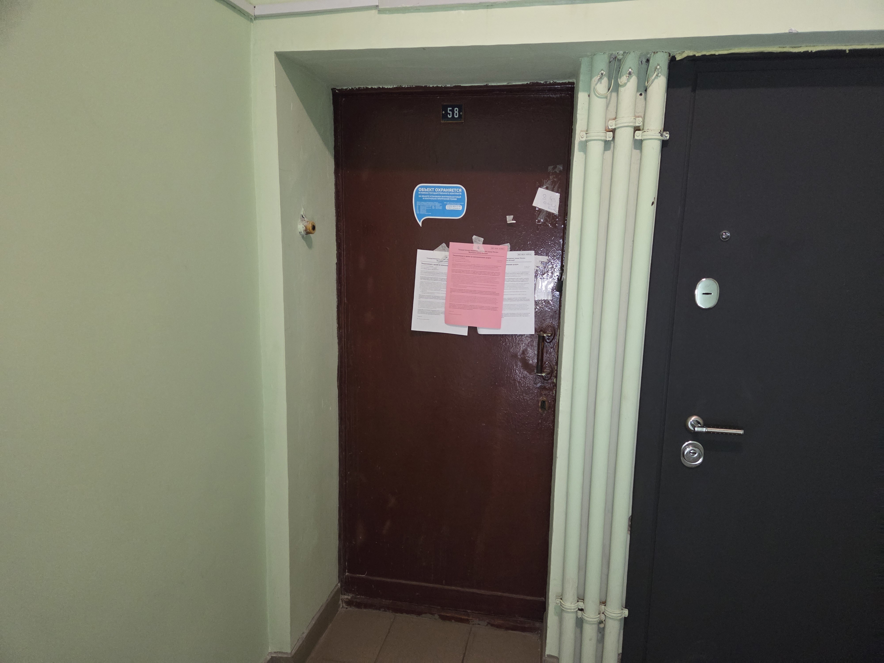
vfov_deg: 58.9
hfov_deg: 73.9
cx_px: 442
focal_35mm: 23
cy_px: 332
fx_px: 587
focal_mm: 5.4
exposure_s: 1/100
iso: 2000
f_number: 1.8
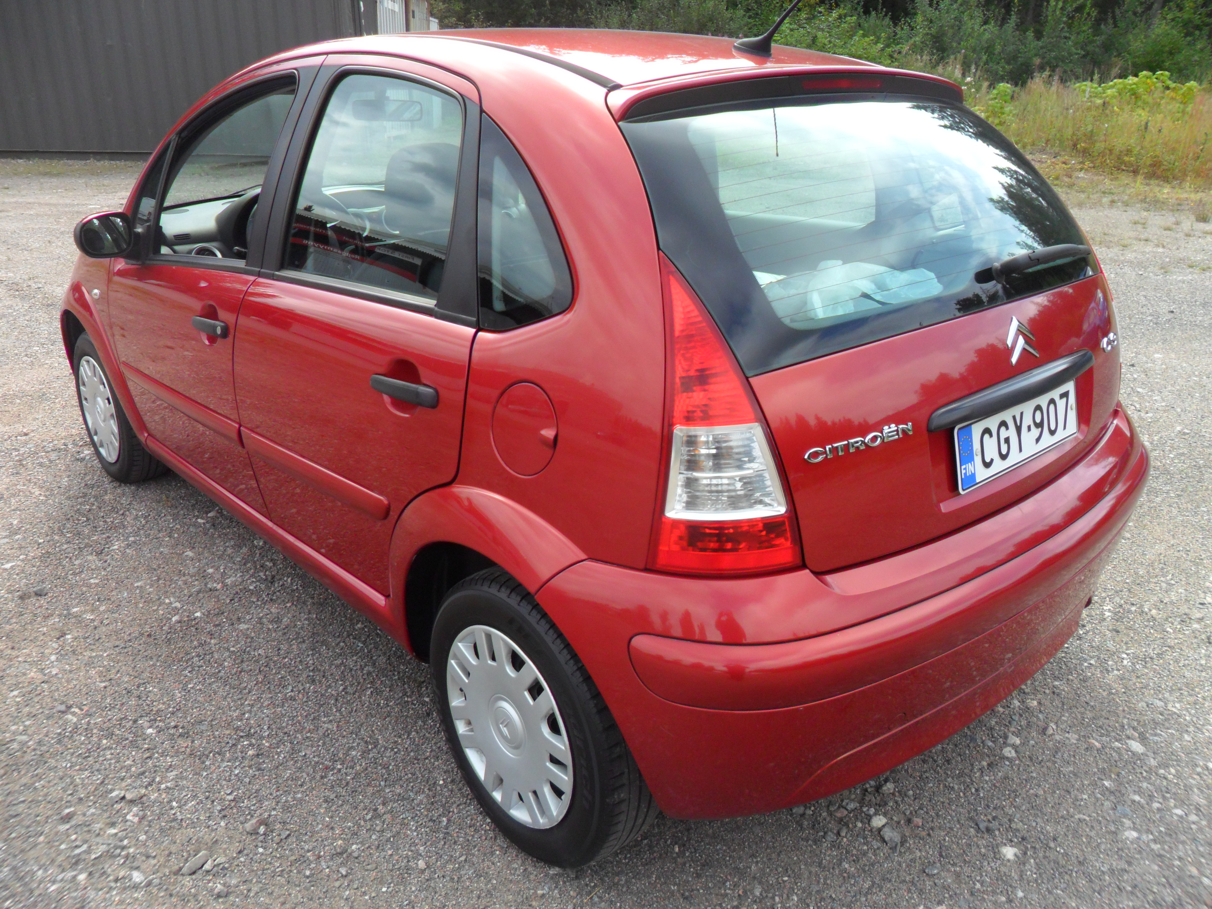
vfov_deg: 51.4
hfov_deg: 65.3
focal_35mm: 27
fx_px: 945
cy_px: 454
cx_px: 606
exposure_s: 1/500
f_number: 3.5
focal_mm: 4.9
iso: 80
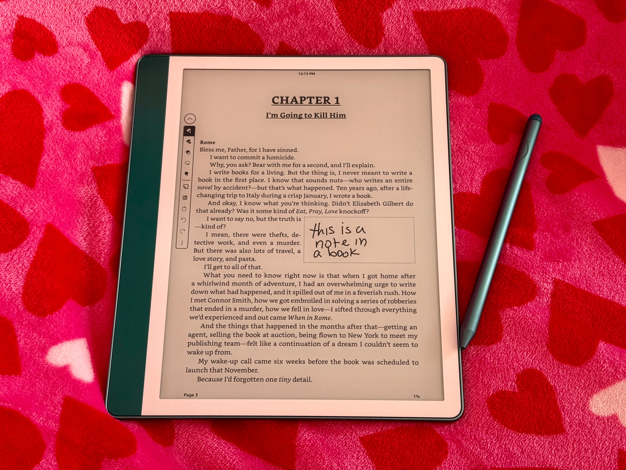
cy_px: 235
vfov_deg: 30.3
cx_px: 313
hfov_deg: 39.7
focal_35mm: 48
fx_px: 868
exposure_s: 1/60
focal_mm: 6.76
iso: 200
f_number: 1.78
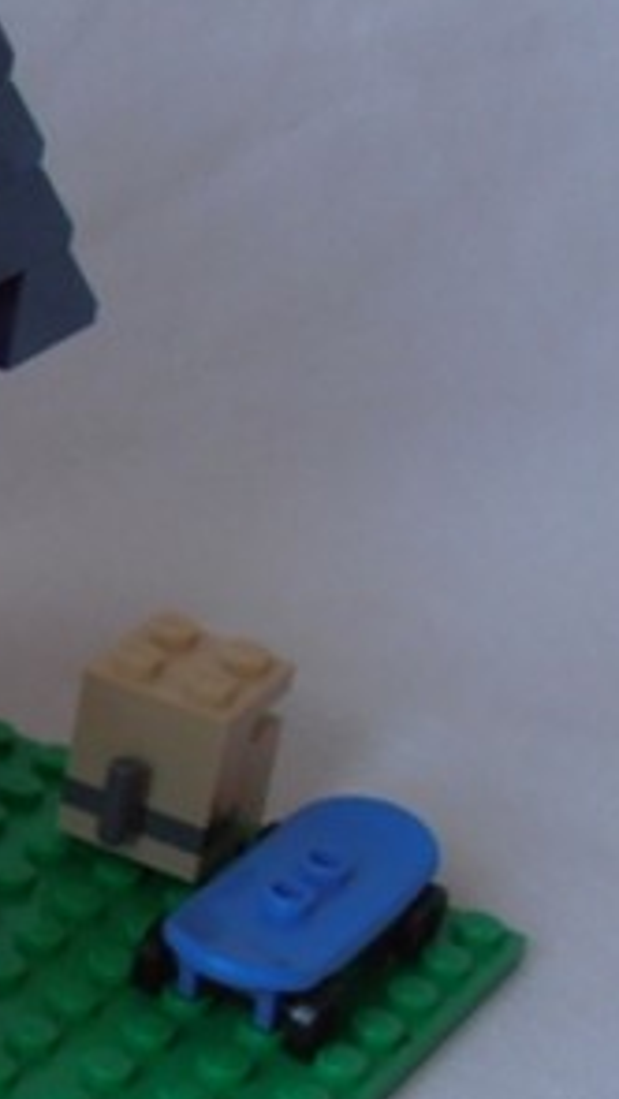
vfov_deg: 17.4
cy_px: 773
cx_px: -887
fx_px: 3588
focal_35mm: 123
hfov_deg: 8.9
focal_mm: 6.61
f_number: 3.9
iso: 80
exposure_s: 1/80
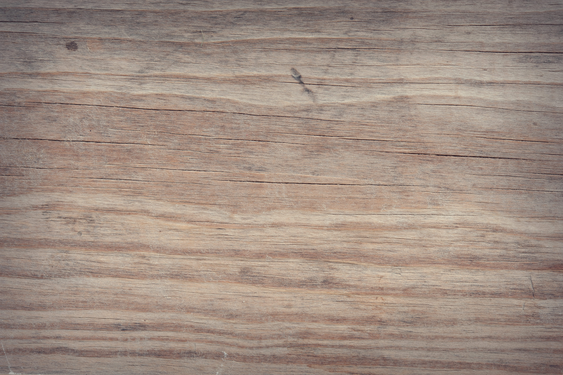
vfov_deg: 22.6
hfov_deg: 33.4
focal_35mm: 60
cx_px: 282
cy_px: 188
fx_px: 938
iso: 400
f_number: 8
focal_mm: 60
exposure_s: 1/125
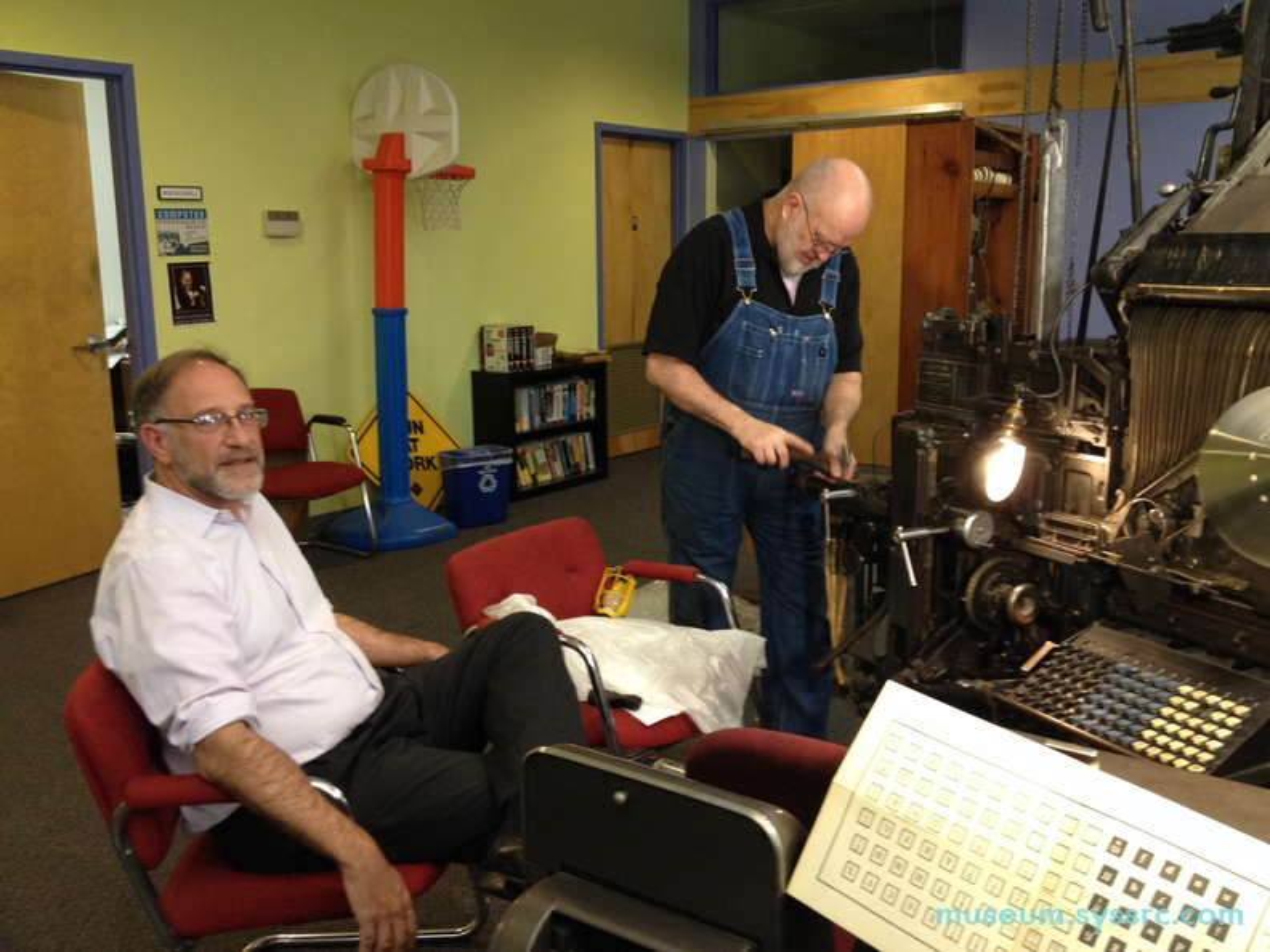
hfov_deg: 52.6
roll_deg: +1.4
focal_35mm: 35
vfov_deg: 40.7
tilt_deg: -11.4
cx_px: 635
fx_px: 1284
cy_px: 476
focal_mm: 4.28
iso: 200
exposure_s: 1/20
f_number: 2.4
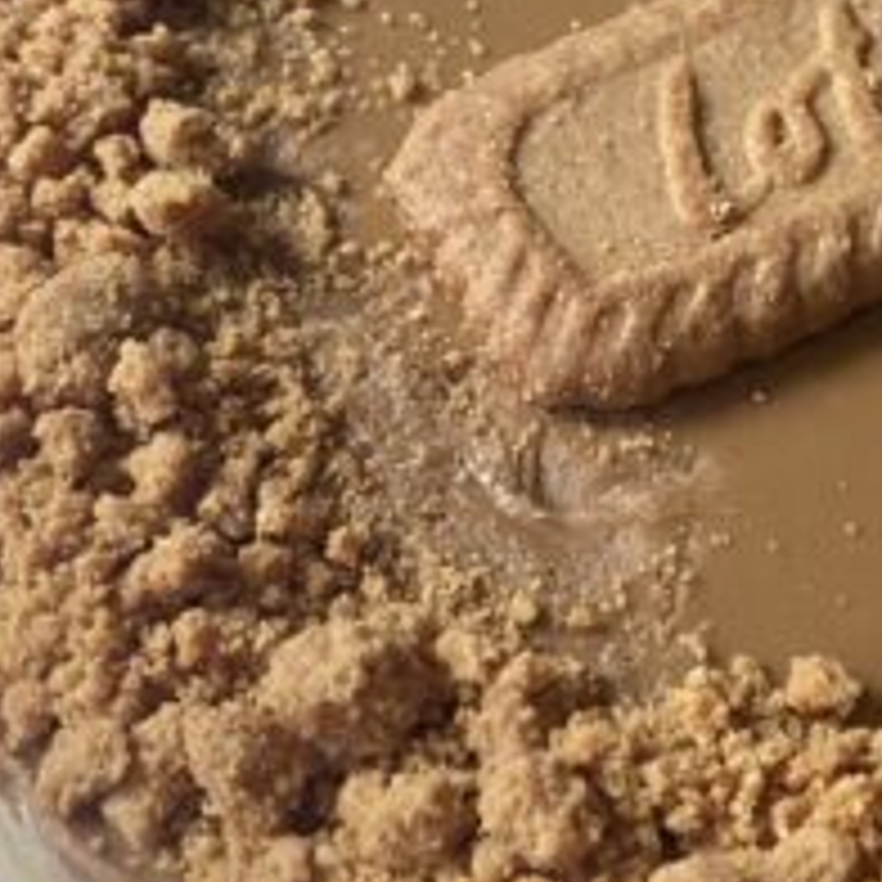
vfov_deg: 22.2
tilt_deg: -55.9
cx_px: 731
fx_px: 2248
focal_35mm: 78
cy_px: 346
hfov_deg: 21.9
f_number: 1.8
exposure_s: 1/40
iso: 640
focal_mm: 4.25
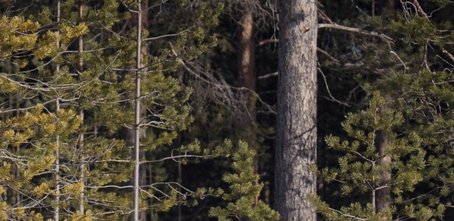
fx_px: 6116
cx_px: -216
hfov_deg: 4.2
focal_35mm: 524
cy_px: 458
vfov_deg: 2.1
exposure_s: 1/3200
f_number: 4
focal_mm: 105
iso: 200
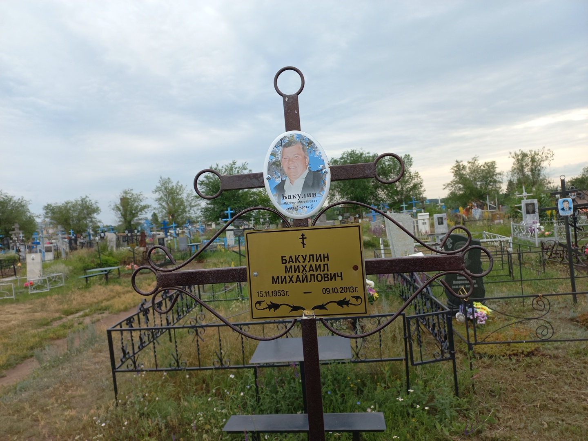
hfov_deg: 69.4
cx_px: 294
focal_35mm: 25
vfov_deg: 54.9
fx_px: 425
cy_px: 220
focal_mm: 4.6
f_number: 1.8
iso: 24
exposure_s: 1/335
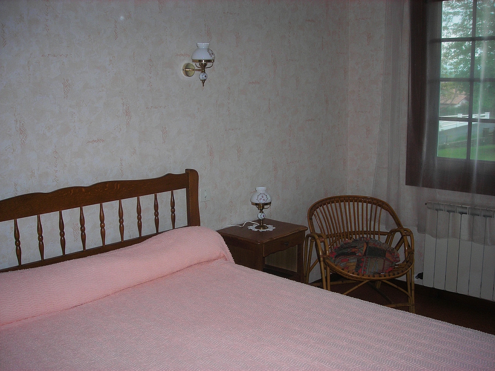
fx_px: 543
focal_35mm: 38
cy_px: 186
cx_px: 248
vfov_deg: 37.7
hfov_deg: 49.0
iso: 50
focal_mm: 6.3
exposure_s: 1/60.1
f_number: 3.2
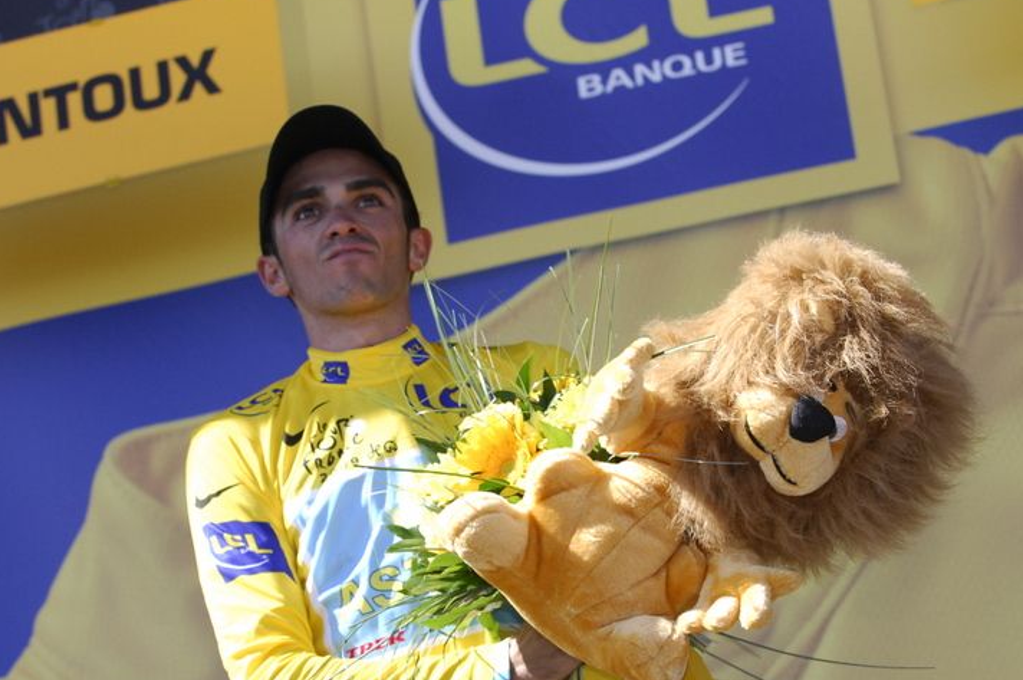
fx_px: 4286
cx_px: 592
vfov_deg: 9.1
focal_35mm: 151
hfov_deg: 13.6
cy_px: 421
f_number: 5.6
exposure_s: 1/800
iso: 400
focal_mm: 70
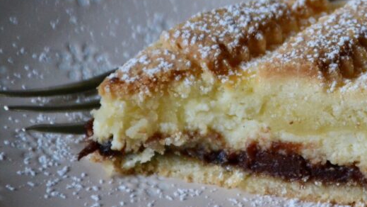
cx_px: 338
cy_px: 17
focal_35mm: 434
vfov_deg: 2.8
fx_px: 4224
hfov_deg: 5.0
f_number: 5.6
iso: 2000
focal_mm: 140
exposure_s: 1/125
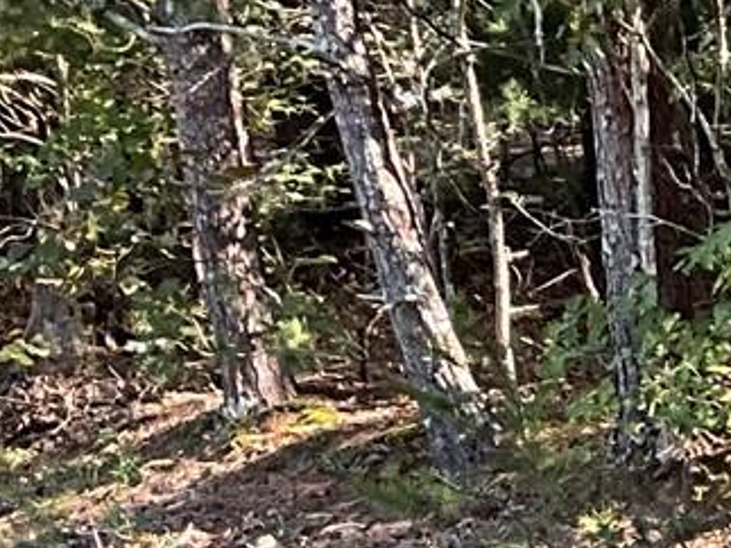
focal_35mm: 184
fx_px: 3884
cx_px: 1039
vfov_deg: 7.8
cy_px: 974
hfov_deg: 10.4
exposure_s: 1/122
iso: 64
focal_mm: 3
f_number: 1.8
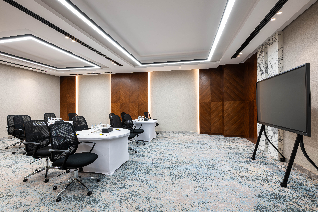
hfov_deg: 93.3
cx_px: 159
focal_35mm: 17
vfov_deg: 70.4
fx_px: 150
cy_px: 106
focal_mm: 17
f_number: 11
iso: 100
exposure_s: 1/1.25
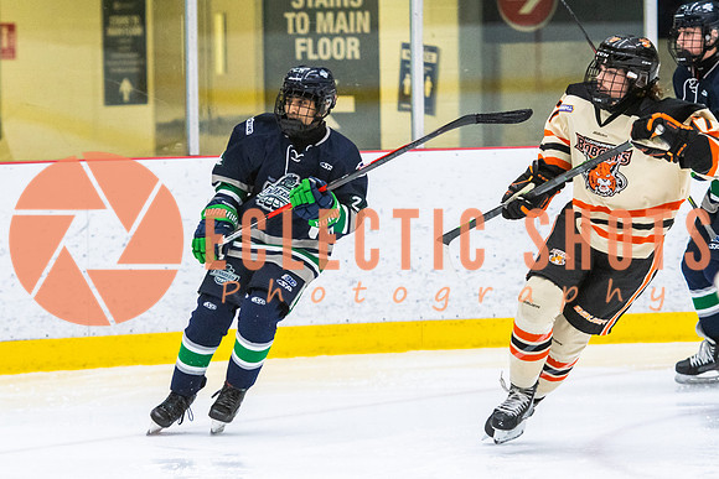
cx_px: 269
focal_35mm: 264
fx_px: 5264
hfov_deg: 7.8
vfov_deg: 5.2
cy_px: 221
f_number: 2.8
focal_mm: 140
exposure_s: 1/640
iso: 2200
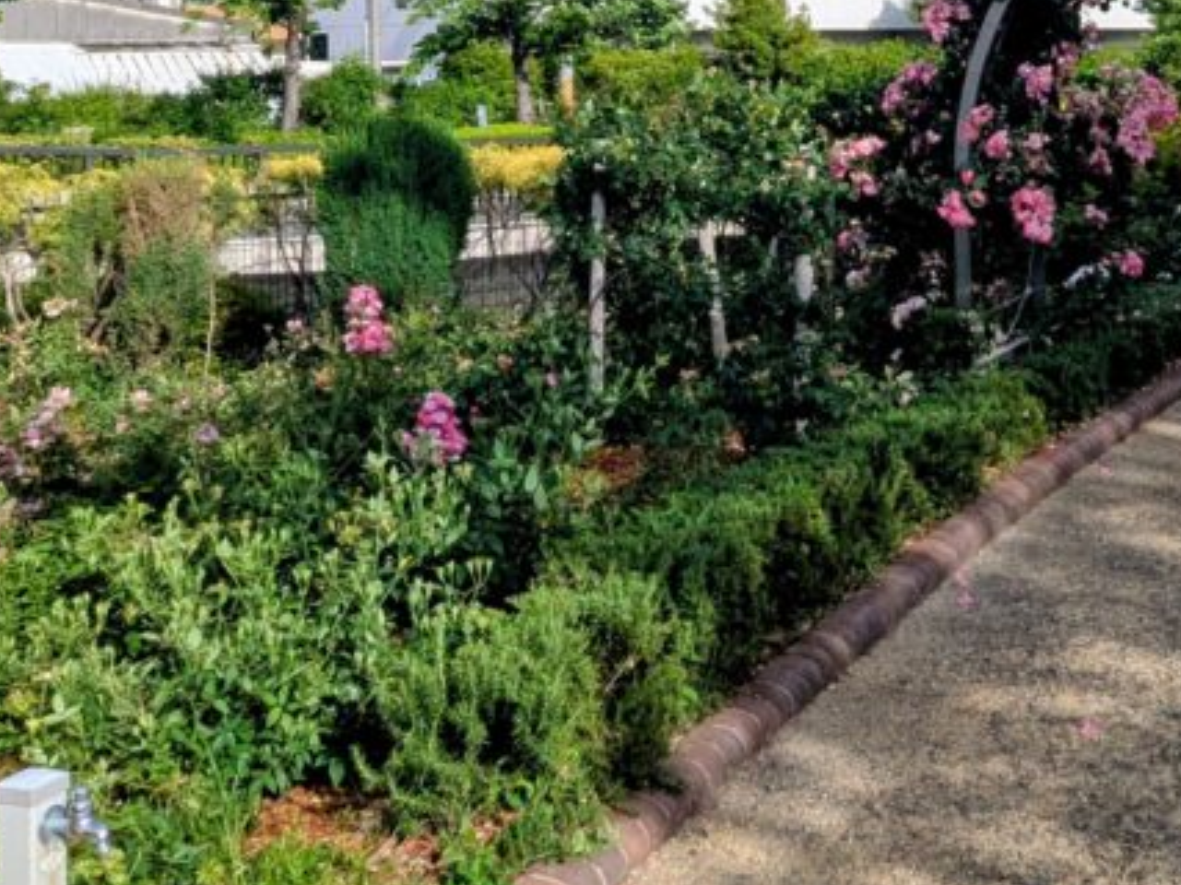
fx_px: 1637
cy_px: 77
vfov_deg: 29.0
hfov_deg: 39.1
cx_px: 802
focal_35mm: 48
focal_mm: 2.35
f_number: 2.2
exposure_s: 1/1859
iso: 49
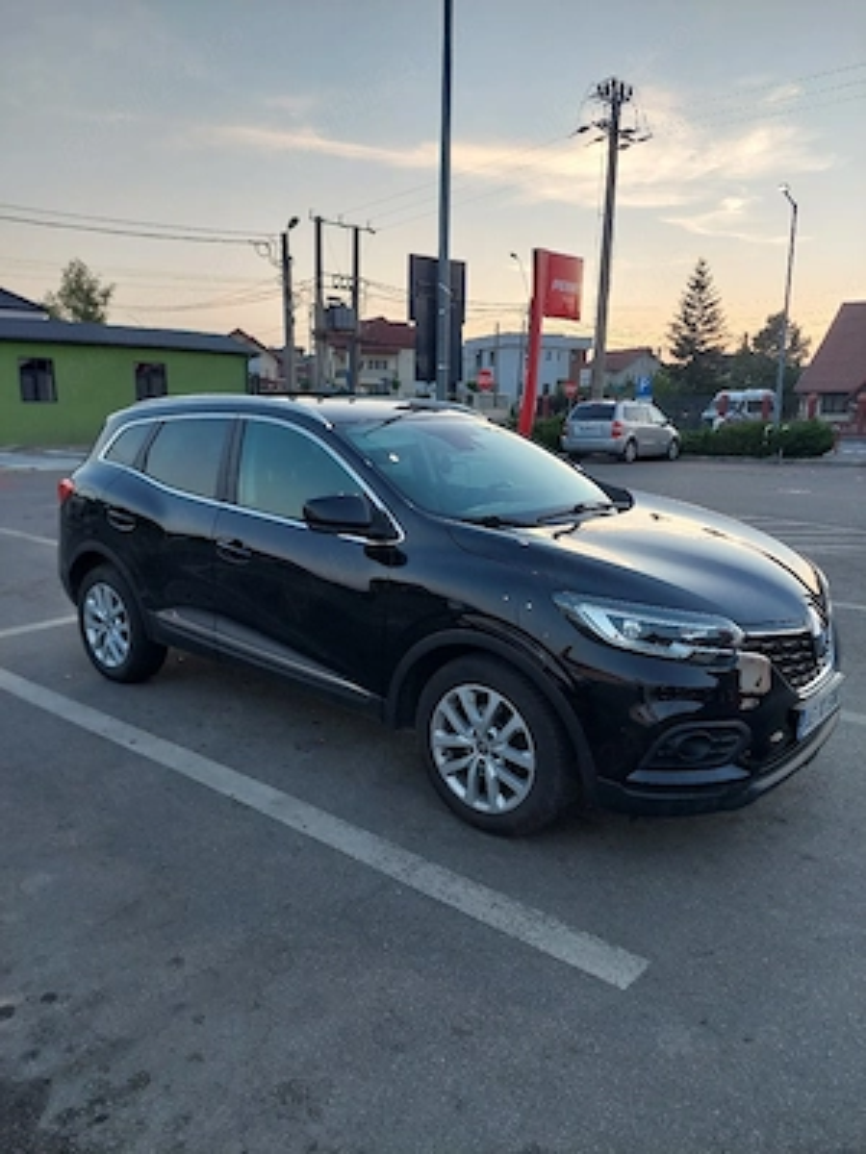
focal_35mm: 25
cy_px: 577
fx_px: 834
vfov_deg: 69.4
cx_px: 433
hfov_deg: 54.9
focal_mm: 5.23
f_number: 1.8
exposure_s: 1/60.2
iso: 64
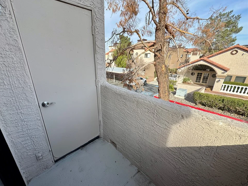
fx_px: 107
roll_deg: +0.5
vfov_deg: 81.7
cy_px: 95
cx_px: 115
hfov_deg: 98.0
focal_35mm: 15
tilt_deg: -19.8
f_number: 2.2
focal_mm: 2.22
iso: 50
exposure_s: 1/889
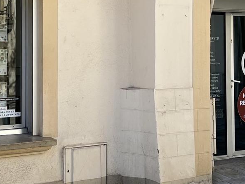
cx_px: 146
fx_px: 595
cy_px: 43
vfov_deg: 17.5
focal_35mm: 84
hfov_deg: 23.2
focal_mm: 5.7
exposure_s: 1/1224
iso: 50
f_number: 1.5
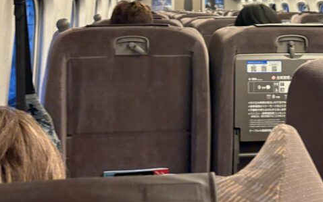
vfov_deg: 21.1
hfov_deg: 33.9
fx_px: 519
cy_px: -12
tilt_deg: +3.7
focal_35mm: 59
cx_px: 237
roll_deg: +2.2
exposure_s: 1/50
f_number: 1.6
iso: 160
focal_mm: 5.96
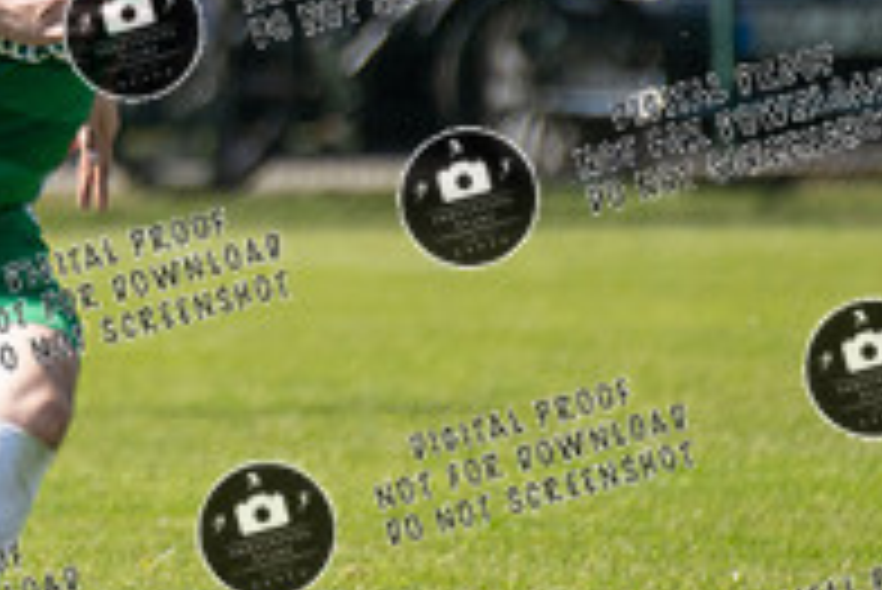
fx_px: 38075
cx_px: -180
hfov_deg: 1.3
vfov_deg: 0.9
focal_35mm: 1553
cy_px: -56
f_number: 5.6
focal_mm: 440
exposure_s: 1/1600
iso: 450
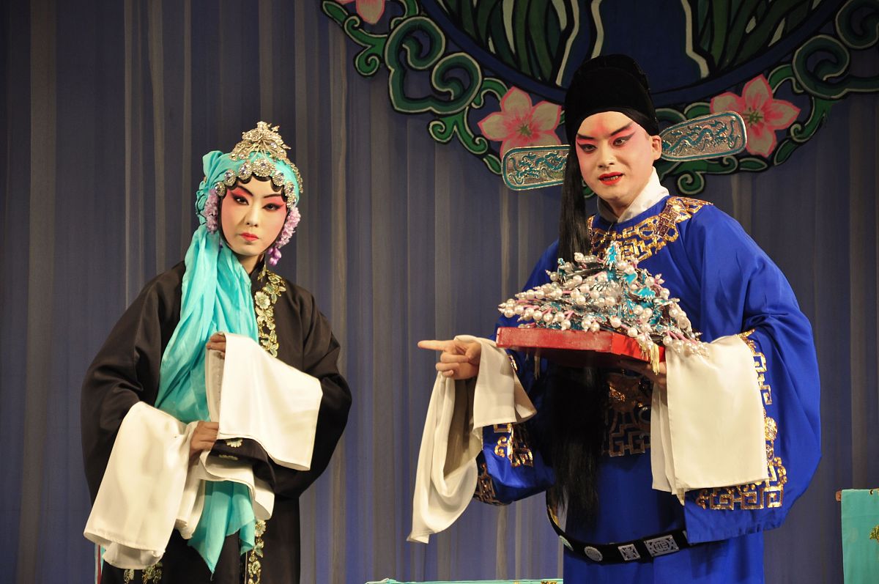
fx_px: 3841
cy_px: 292
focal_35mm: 158
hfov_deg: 13.1
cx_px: 440
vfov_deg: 8.7
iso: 320
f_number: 5.6
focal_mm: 105
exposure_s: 1/125
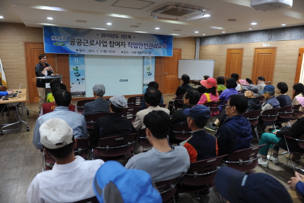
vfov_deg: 53.1
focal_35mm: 24
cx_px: 152
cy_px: 102
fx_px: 203
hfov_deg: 73.8
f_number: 4
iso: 1000
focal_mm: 24
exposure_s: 1/60
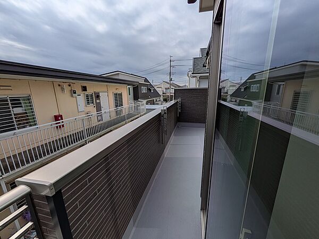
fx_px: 129
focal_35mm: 14
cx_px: 160
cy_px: 120
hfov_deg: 102.1
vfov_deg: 85.7
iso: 46
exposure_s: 1/3106
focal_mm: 1.83
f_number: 2.2
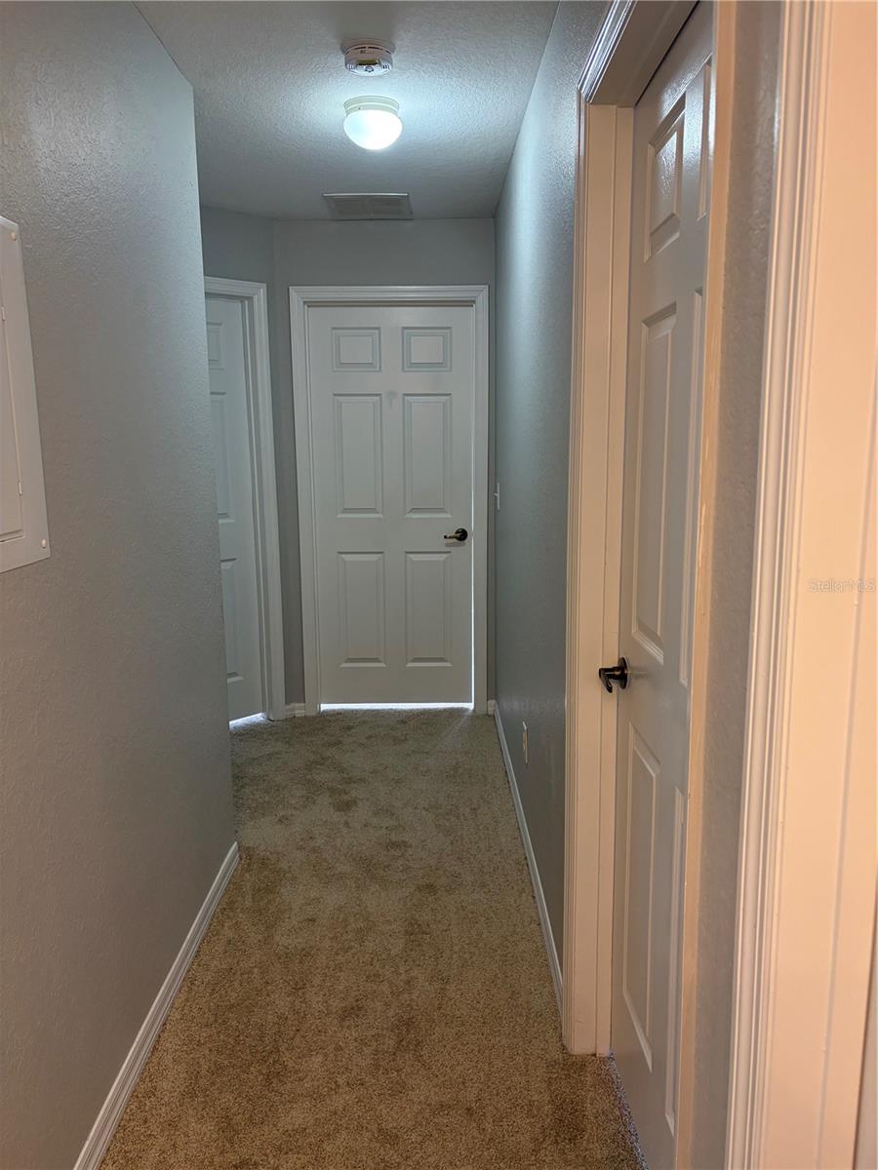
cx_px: 439
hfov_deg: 53.1
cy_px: 585
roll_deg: +1.3
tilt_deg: -9.1
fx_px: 879
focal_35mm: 26
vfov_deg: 67.3
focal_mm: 5.96
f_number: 1.6
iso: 125
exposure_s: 1/60
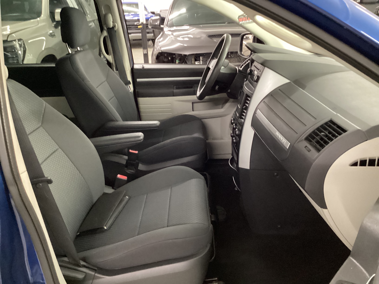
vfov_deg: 45.4
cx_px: 190
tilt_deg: -22.6
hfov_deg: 58.4
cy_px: 142
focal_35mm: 31
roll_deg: +1.8
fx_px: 339
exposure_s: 1/24
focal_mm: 3.3
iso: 640
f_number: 2.4
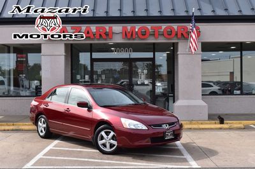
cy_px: 84
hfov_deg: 38.9
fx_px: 361
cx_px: 128
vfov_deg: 26.4
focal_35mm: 51
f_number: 11
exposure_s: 1/400
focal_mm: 34
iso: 400
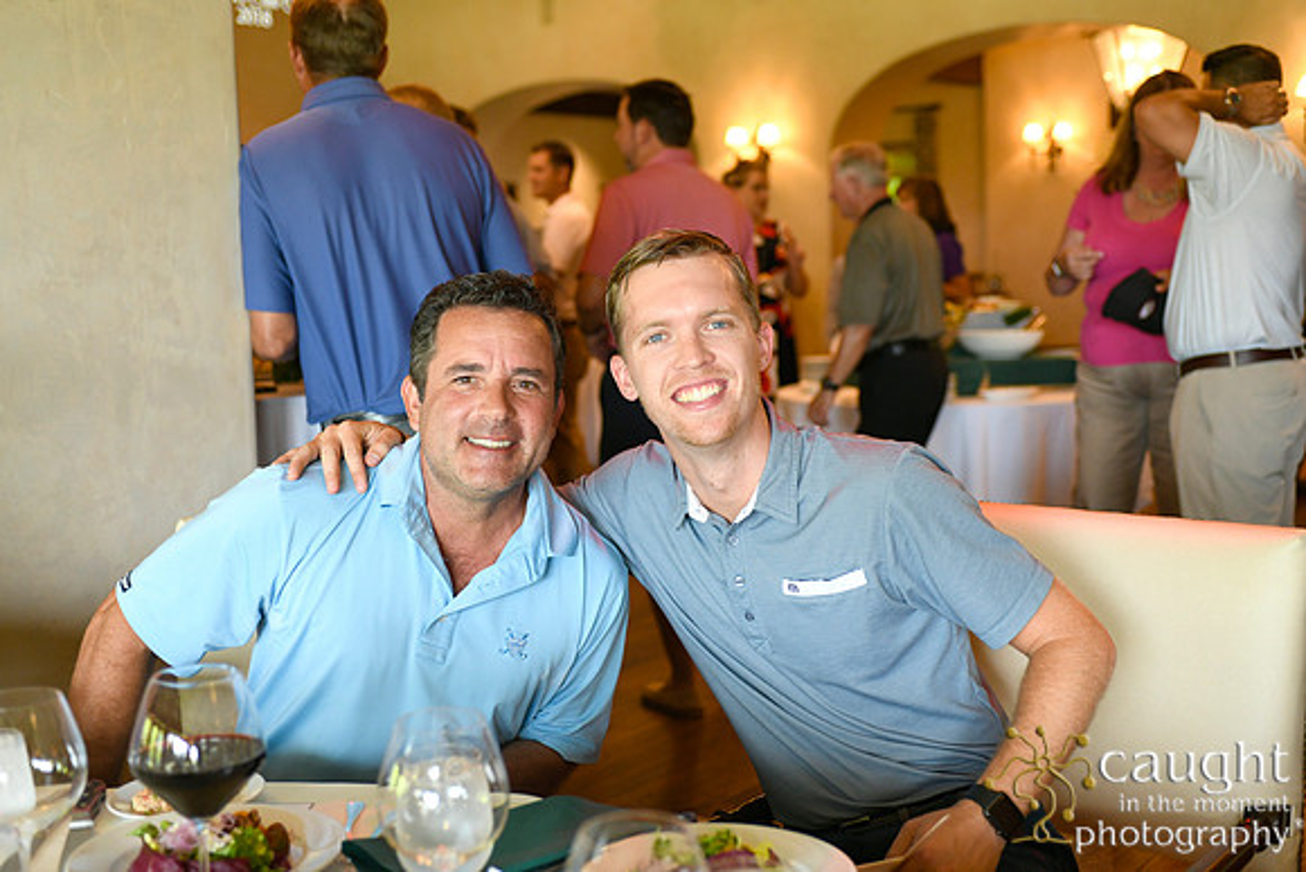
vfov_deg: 29.9
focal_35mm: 45
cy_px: 436
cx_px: 653
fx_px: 1633
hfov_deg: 43.6
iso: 1250
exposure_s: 1/125
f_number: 3.2
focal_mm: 45
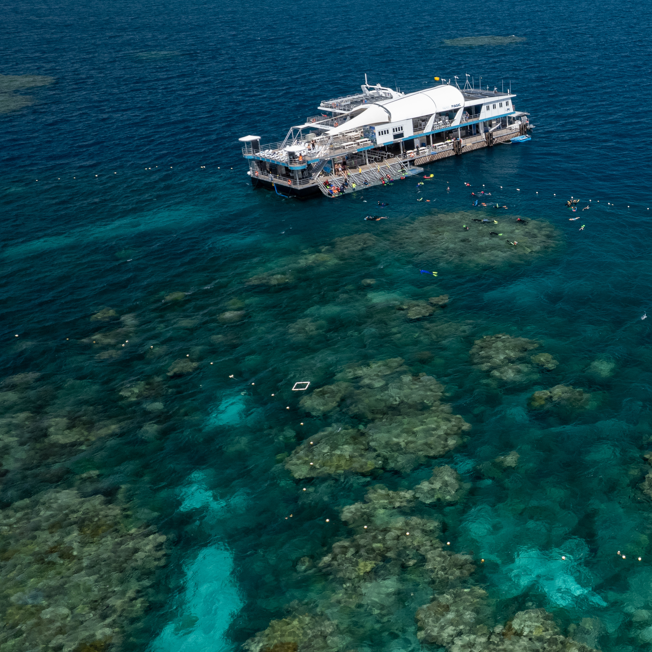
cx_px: 638
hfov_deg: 37.8
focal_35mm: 40
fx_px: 852
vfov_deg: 41.9
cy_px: 317
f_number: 2.8
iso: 200
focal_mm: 8.38
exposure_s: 1/100
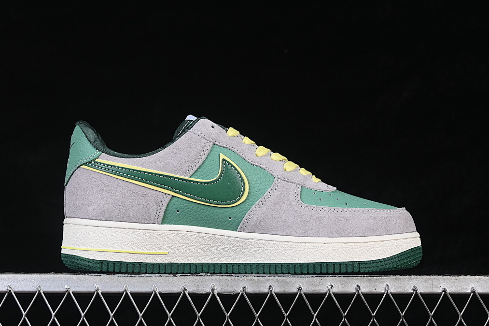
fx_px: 1086
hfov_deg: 25.4
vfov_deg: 17.1
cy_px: 166
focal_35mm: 80
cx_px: 242
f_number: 8
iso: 160
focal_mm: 50
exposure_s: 1/80
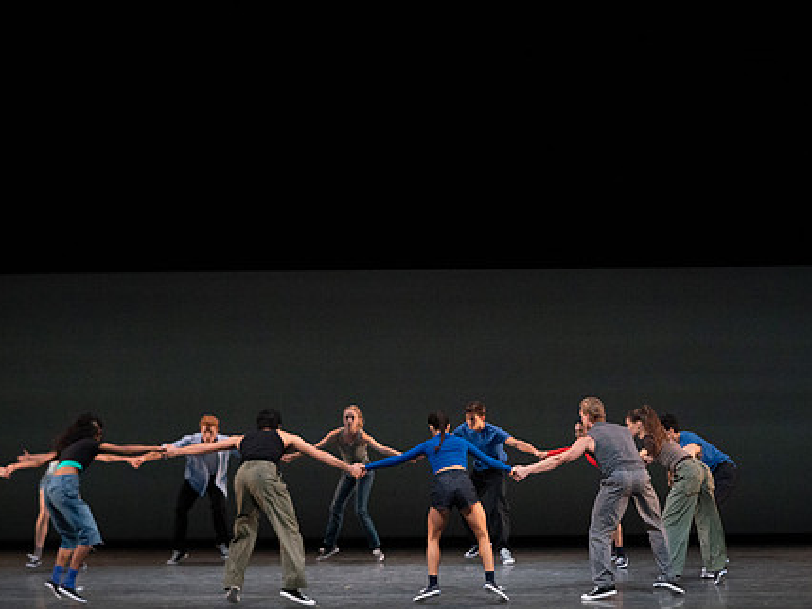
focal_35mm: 126
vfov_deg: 11.8
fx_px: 2956
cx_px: 399
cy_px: 351
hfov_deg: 15.6
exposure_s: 1/400
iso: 8000
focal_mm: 97
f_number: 5
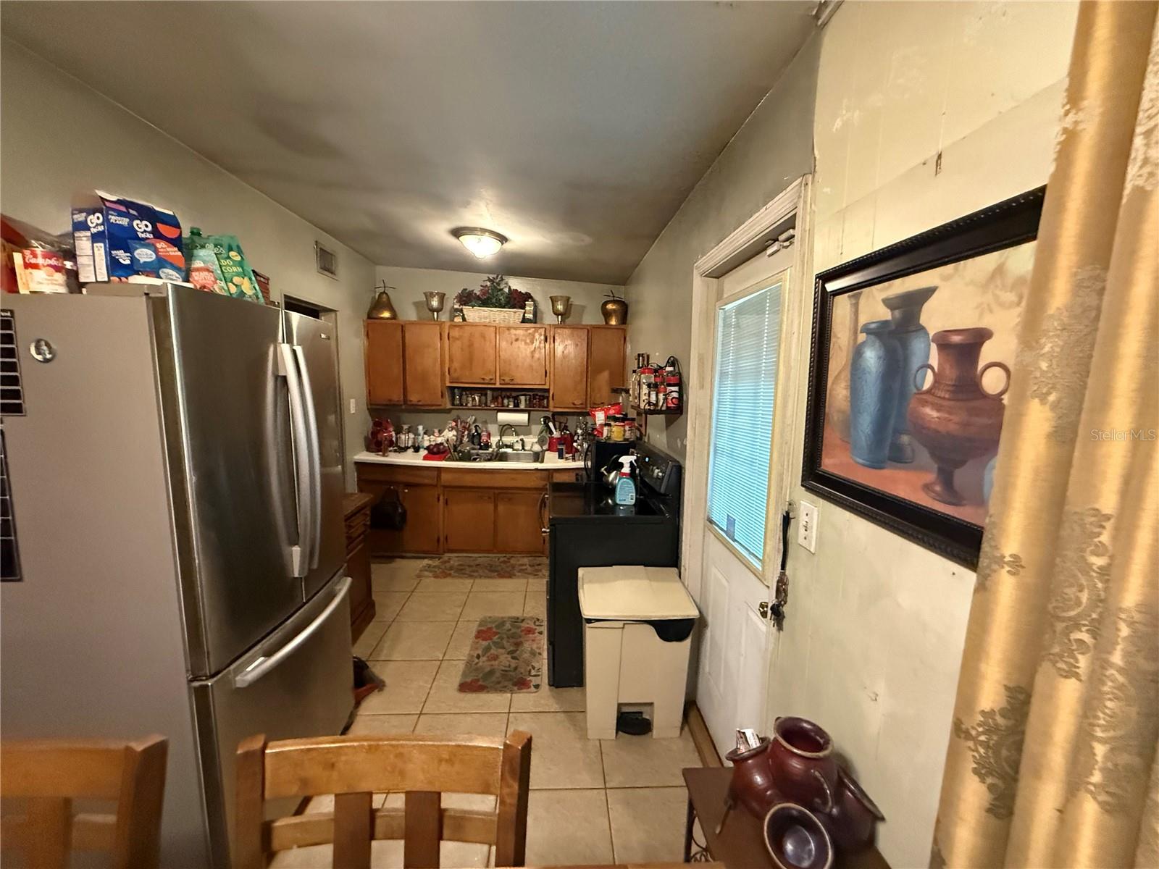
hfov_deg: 102.1
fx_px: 469
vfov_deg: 85.7
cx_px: 580
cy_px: 434
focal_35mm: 14
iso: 1000
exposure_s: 1/60
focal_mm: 2.22
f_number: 2.2
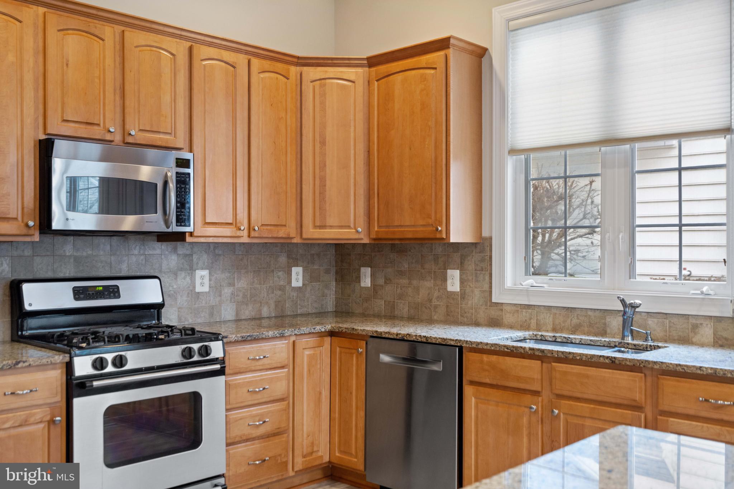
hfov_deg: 54.4
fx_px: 714
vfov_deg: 37.8
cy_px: 244
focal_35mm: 35
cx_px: 367
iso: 320
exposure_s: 1/30
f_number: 4
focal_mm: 35
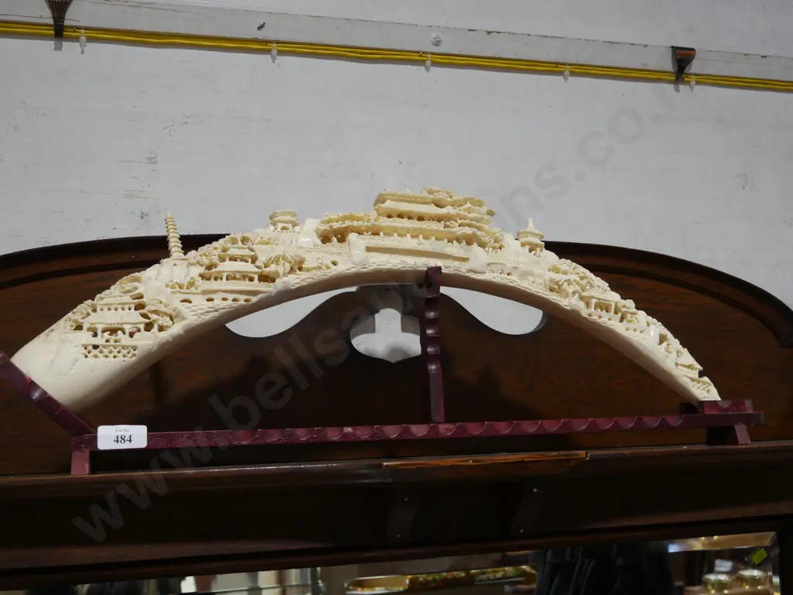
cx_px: 396
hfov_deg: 49.0
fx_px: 871
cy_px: 298
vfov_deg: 37.8
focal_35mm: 38
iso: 400
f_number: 4.1
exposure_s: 1/60
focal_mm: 19
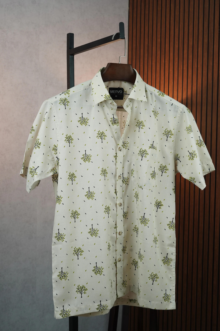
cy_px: 166
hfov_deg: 27.0
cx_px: 110
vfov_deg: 39.6
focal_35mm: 50
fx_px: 458
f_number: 8
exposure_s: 1/161
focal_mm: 50
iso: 1600
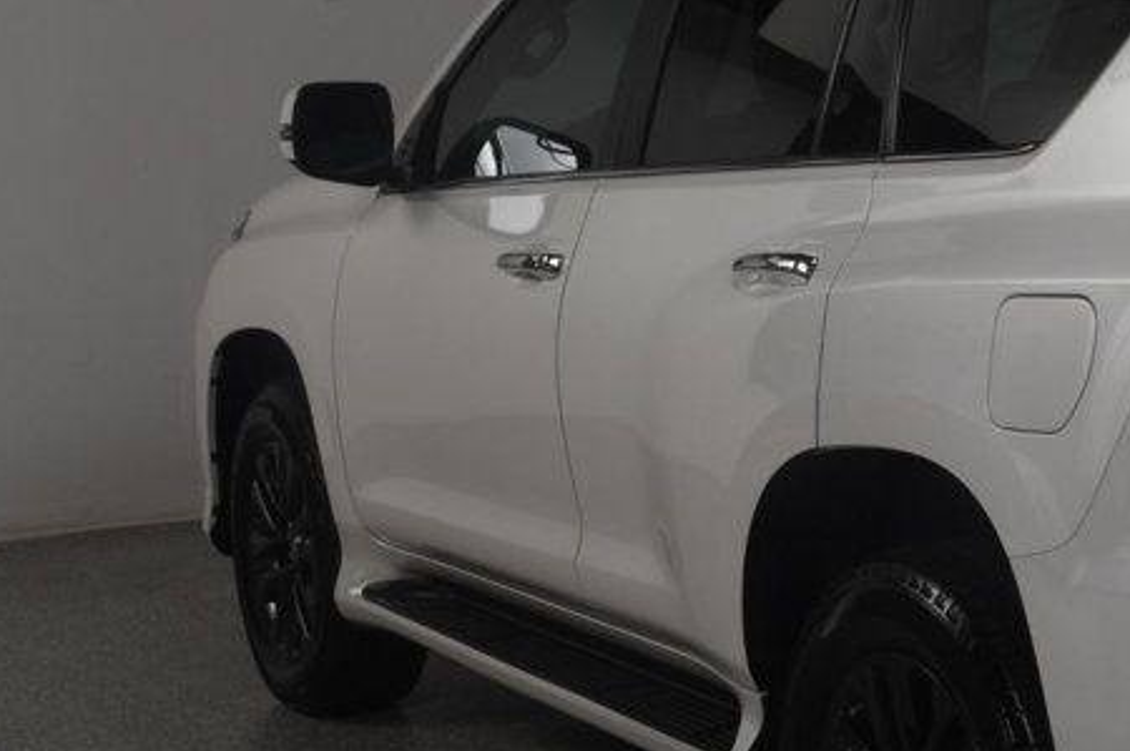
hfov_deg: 23.4
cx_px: 1213
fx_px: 2571
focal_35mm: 82
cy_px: 372
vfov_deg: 16.6
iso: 100
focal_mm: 24
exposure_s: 1/200
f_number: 14
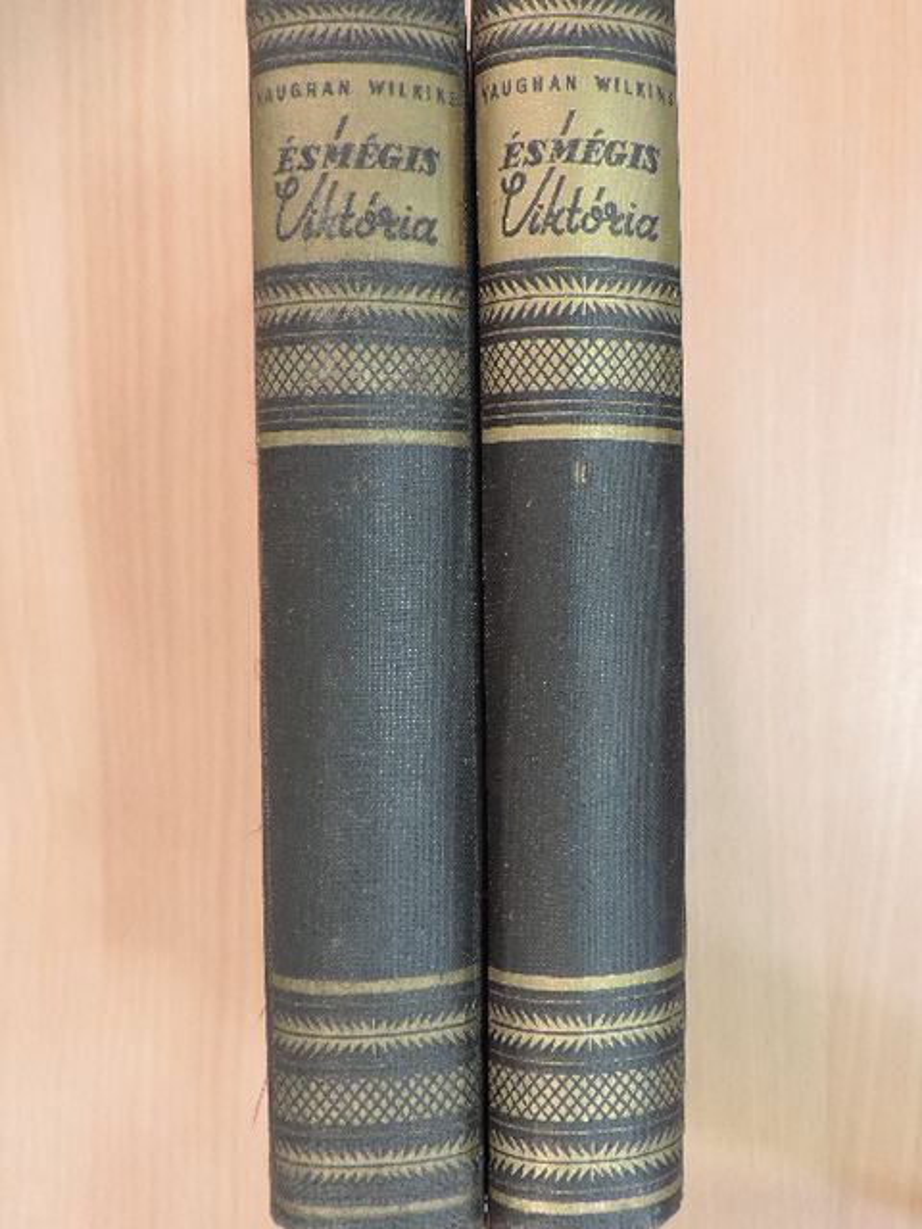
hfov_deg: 40.7
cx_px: 461
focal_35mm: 35
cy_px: 614
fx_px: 1243
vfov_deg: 52.6
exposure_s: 1/13
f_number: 3.3
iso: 450
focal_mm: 6.2
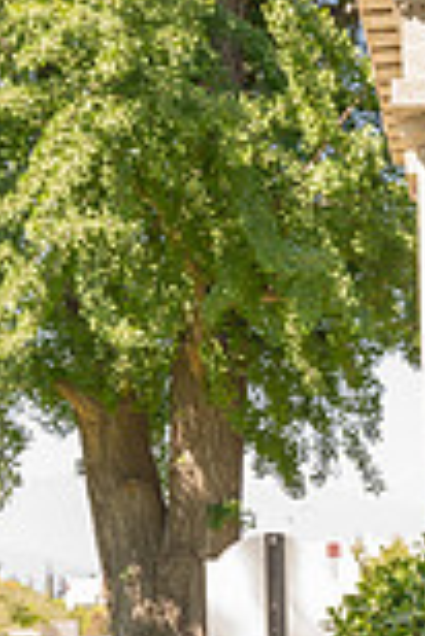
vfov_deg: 14.0
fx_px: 2491
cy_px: 801
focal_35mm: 141
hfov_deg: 9.4
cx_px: 729
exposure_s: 1/125
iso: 64
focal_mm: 32.2
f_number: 4.5
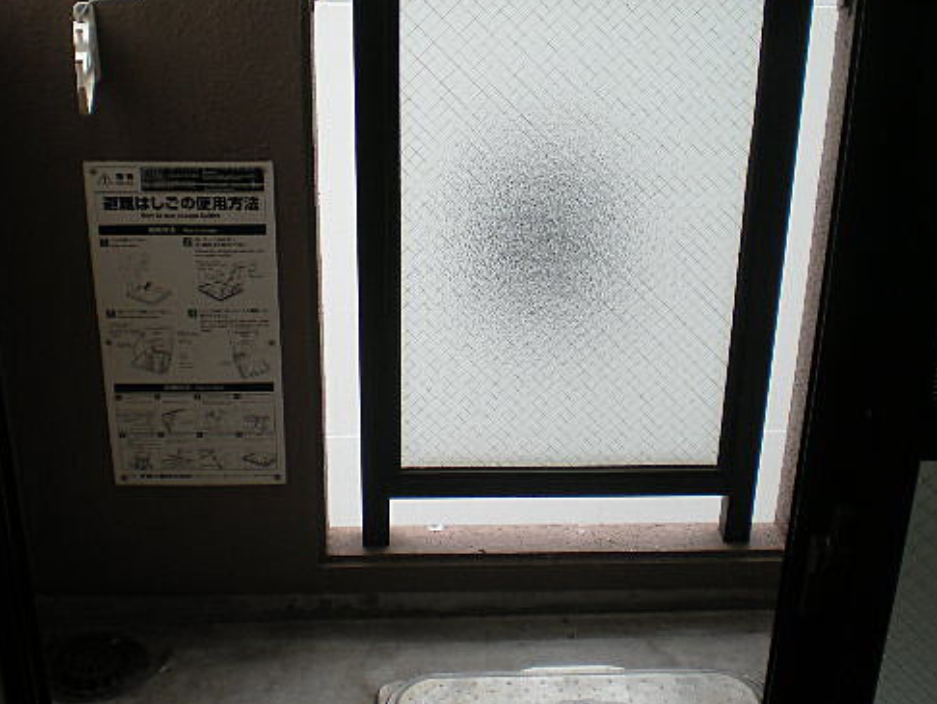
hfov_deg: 38.2
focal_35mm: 50
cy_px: 299
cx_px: 455
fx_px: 1354
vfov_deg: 29.1
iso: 64
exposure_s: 1/107
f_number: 3.1
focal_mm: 6.3
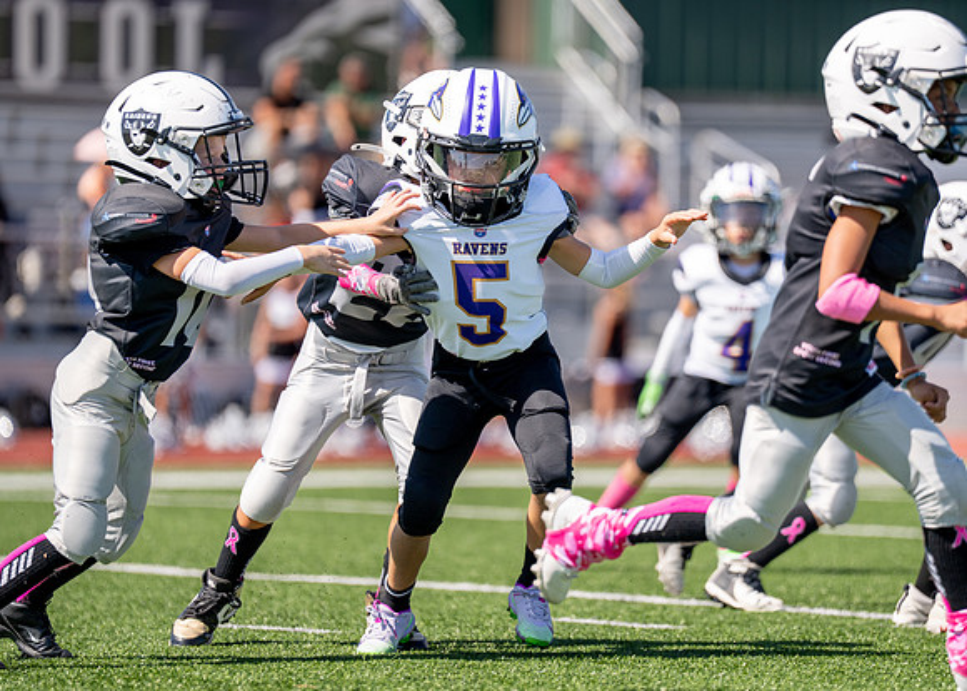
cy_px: 337
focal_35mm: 242
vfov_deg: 6.0
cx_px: 537
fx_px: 6638
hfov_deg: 8.3
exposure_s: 1/4000
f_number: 2.8
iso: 200
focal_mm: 200
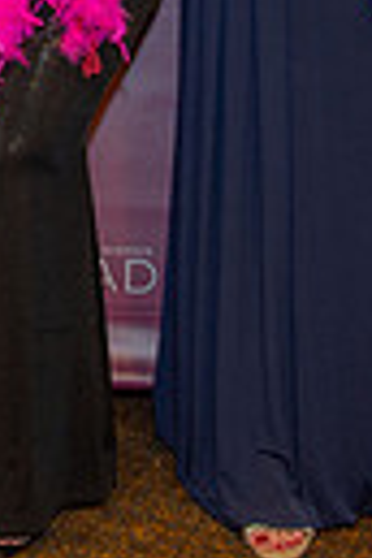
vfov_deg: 16.0
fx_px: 1875
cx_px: -121
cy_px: -182
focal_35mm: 121
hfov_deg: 11.0
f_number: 2.8
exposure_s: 1/125
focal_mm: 27
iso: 1250
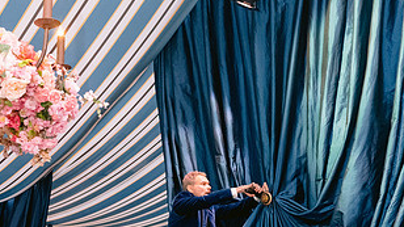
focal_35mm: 69
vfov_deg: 17.2
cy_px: 213
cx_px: 125
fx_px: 739
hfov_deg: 30.3
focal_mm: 35
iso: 3200
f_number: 2.8
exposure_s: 1/100
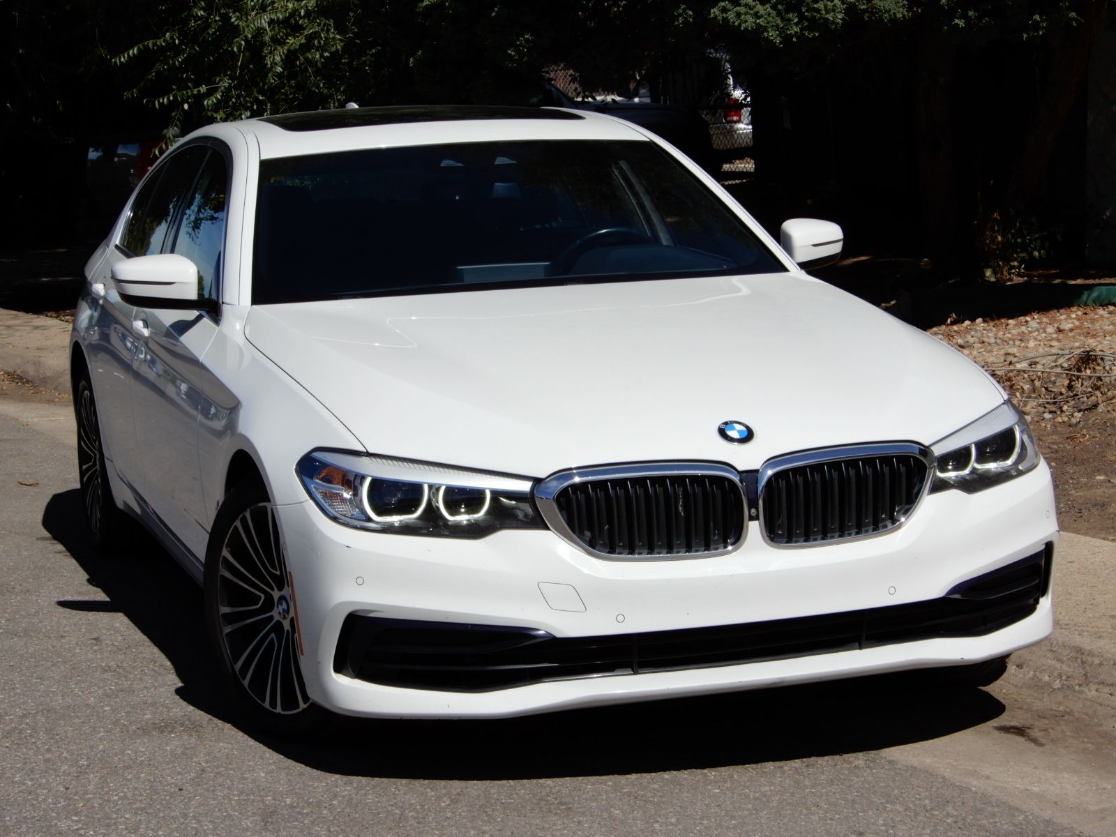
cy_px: 418
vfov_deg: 19.1
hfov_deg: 25.3
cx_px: 558
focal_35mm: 77
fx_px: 2482
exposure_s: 1/1000
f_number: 4.5
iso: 80
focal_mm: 13.7
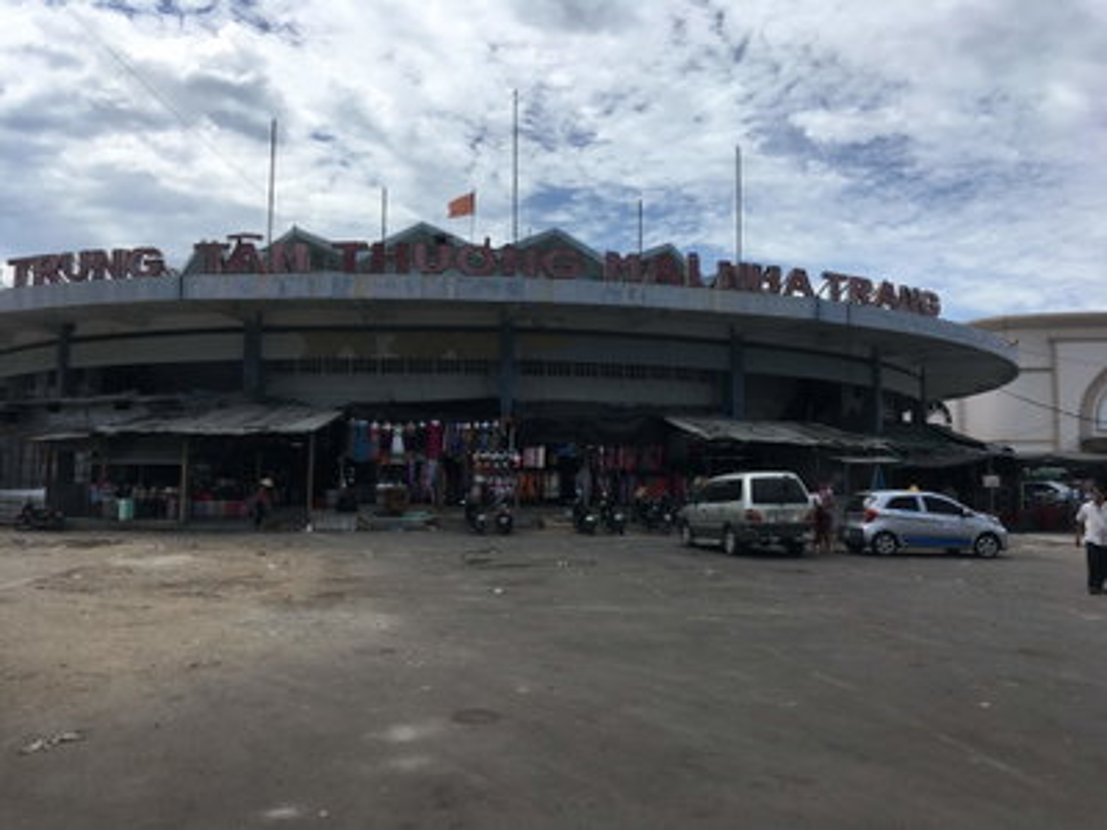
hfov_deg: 61.7
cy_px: 415
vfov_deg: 48.2
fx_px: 927
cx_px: 554
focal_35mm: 29
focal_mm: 4.15
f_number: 2.2
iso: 25
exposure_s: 1/3663
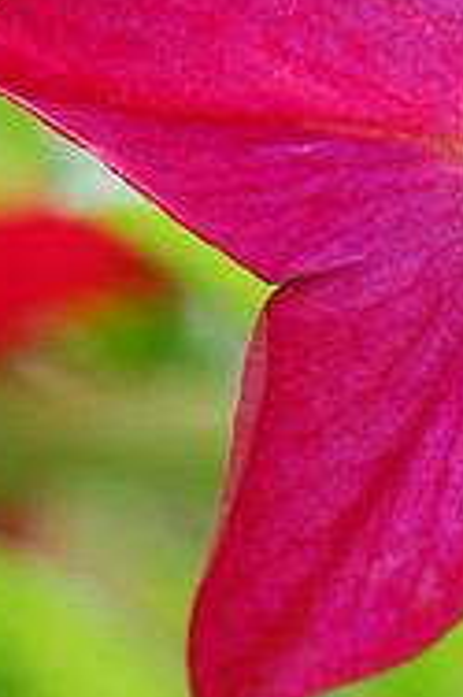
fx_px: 4919
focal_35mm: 255
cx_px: 607
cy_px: 141
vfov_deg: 8.1
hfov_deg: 5.4
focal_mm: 55
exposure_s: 1/160
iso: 100
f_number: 8
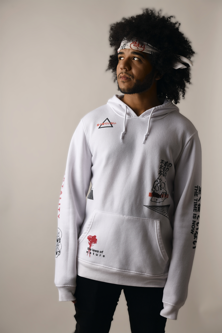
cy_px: 166
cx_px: 111
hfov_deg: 19.5
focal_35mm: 70
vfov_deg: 28.8
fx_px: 647
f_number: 8
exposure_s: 1/320
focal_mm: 70
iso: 100
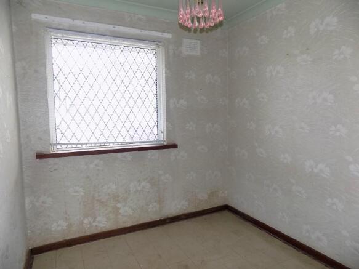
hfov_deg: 73.9
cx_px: 180
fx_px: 238
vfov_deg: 58.9
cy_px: 134
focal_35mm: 23
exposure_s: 1/30
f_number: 3.1
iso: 100
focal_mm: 4
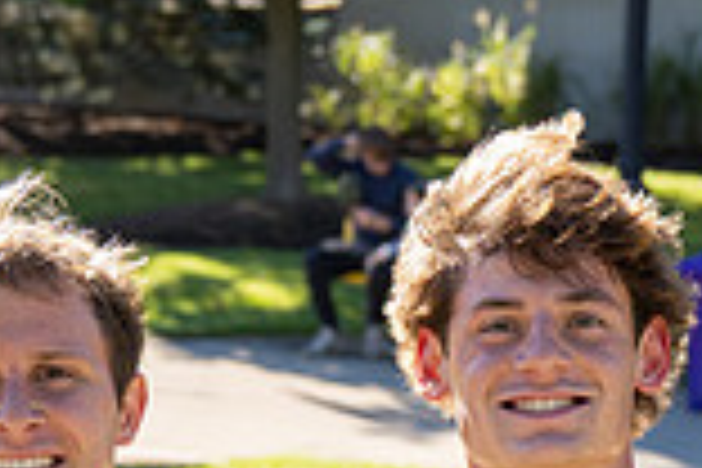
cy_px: 758
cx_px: 310
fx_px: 3490
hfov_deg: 11.5
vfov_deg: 7.5
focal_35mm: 179
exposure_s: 1/320
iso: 100
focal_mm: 32
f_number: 2.8
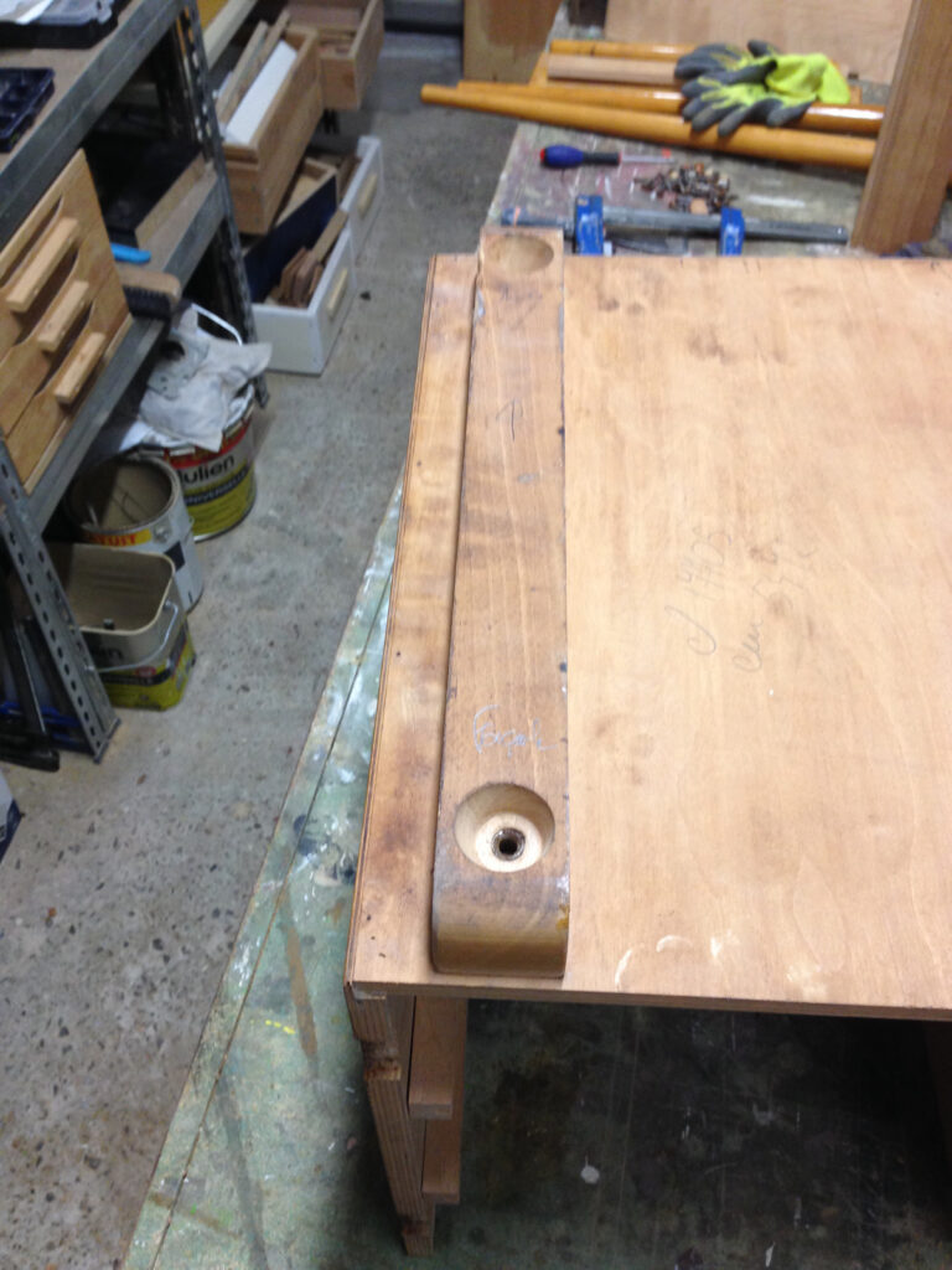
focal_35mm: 33
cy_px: 635
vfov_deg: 55.4
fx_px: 1210
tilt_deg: -49.4
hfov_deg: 42.9
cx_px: 476
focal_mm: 4.12
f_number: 2.4
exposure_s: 1/20
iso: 125
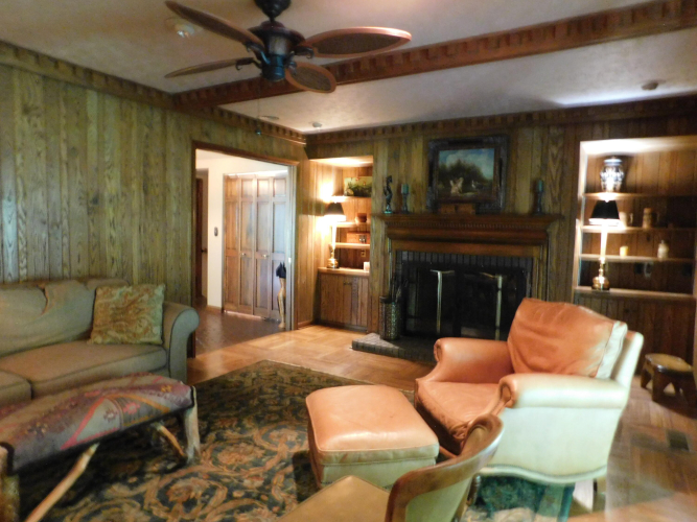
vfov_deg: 58.9
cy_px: 261
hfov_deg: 73.9
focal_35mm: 23
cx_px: 348
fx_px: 463
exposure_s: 1/4
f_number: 3
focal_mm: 4
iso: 800
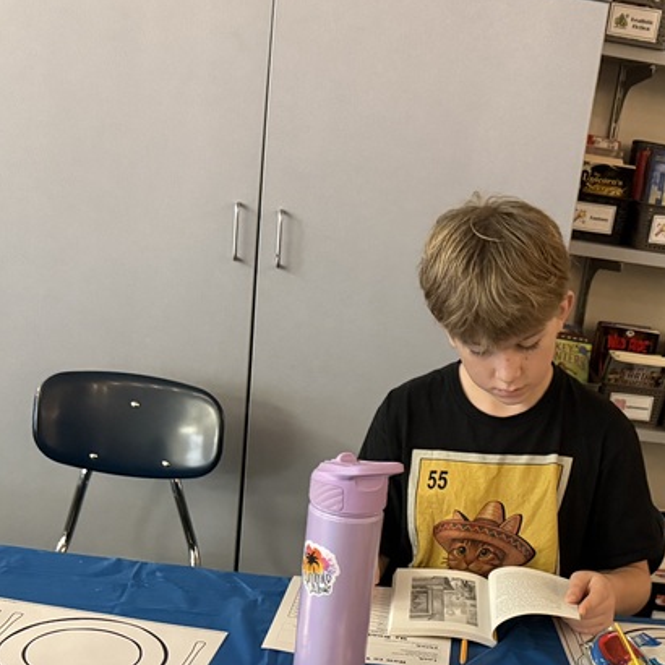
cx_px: 491
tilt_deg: -21.7
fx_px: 1152
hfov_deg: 31.7
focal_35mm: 53
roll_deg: -10.2
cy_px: 563
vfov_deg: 31.1
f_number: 1.78
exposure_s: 1/40
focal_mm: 6.76
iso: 1000
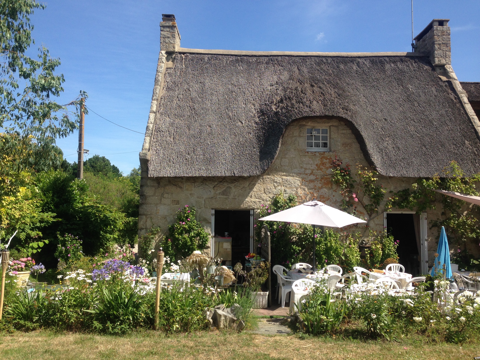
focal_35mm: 33
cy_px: 180
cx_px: 240
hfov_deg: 55.4
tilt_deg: +5.2
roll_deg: -1.4
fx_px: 458
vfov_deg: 42.9
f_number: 2.4
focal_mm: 4.12
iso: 50
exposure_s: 1/1130
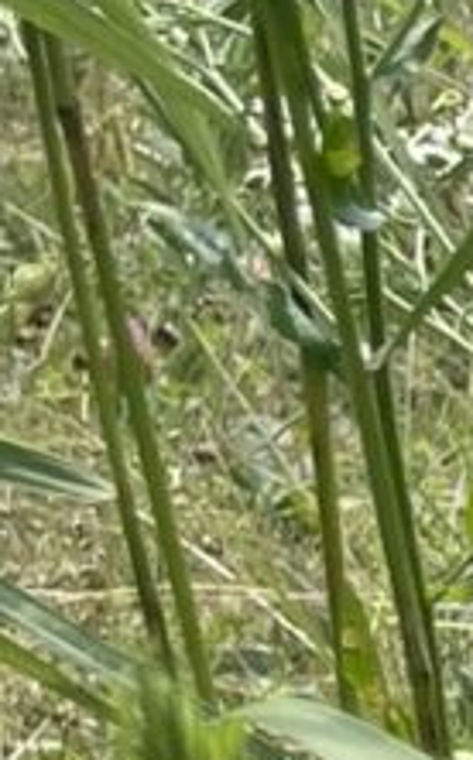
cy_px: 1520
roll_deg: +0.7
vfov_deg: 9.8
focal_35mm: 199
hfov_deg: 5.6
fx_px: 4120
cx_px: 1995
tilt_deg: -24.4
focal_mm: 4.2
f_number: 1.6
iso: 32
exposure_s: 1/1366
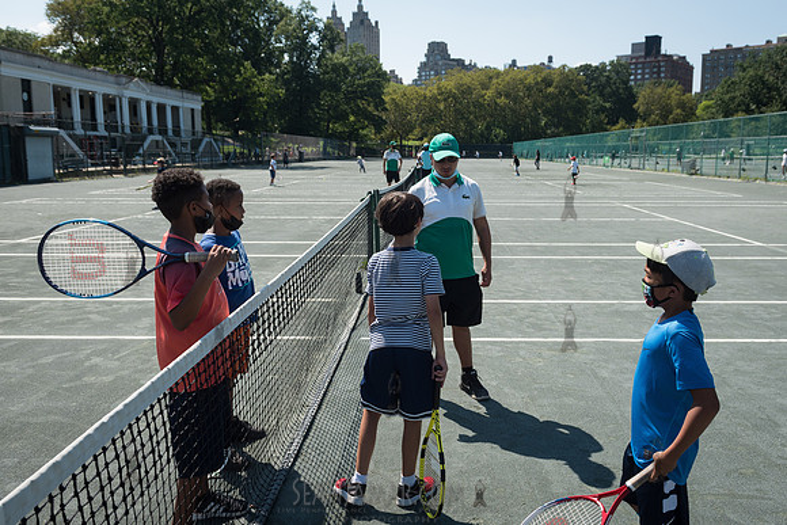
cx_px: 440
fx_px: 629
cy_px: 231
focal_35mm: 29
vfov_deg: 45.3
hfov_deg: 63.9
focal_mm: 24
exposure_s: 1/500
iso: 125
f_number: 5.6
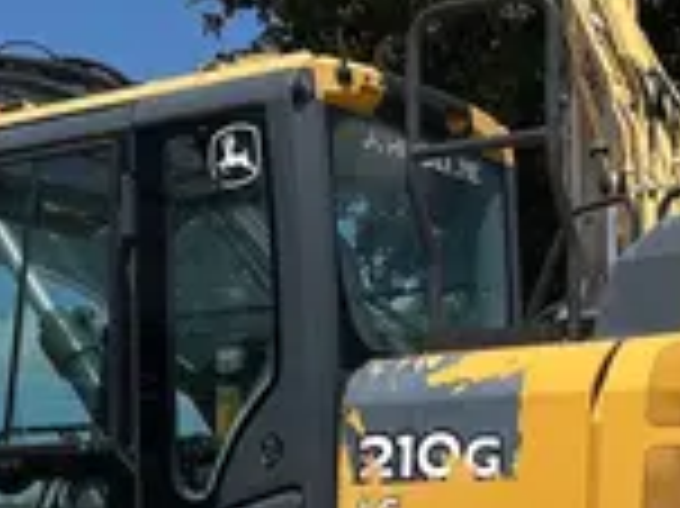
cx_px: 423
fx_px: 1865
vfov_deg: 14.7
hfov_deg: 20.6
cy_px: 708
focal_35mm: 95
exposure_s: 1/6173
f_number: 1.6
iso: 50
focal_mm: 5.1
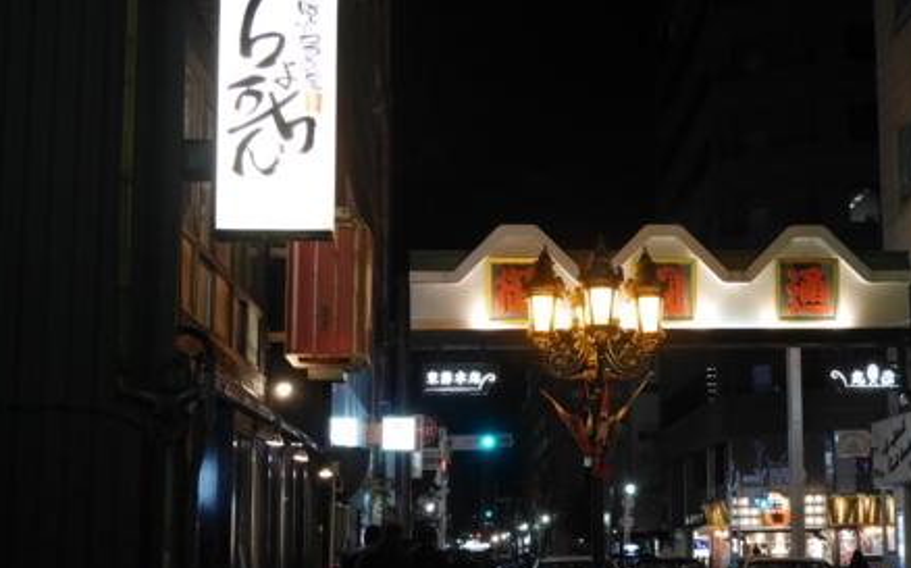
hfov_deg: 31.8
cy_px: 334
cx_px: 597
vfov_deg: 20.3
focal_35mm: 64
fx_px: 1588
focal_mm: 22
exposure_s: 1/60
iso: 2500
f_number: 4.9
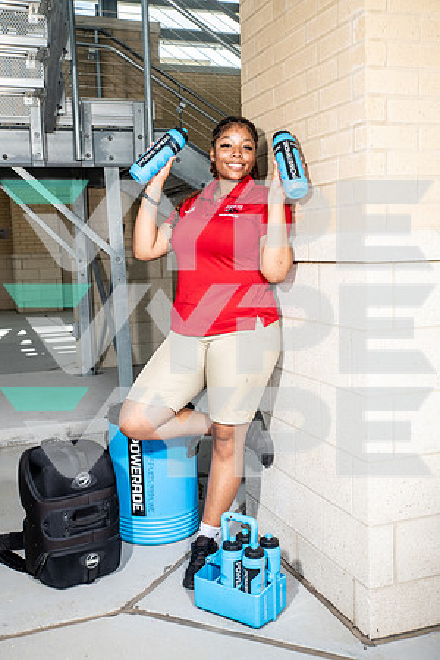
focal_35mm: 40
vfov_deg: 48.5
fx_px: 733
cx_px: 220
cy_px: 330
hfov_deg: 33.4
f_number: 7.1
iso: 200
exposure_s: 1/320
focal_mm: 40
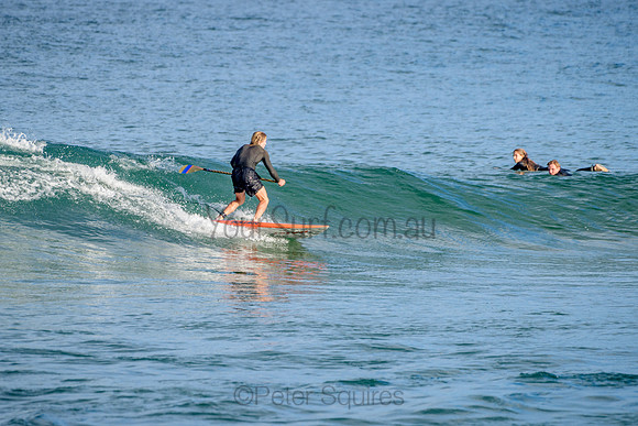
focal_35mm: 612
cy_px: 213
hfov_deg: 3.4
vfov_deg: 2.2
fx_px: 10849
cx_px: 319
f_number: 5.6
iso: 200
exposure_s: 1/1250
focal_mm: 500
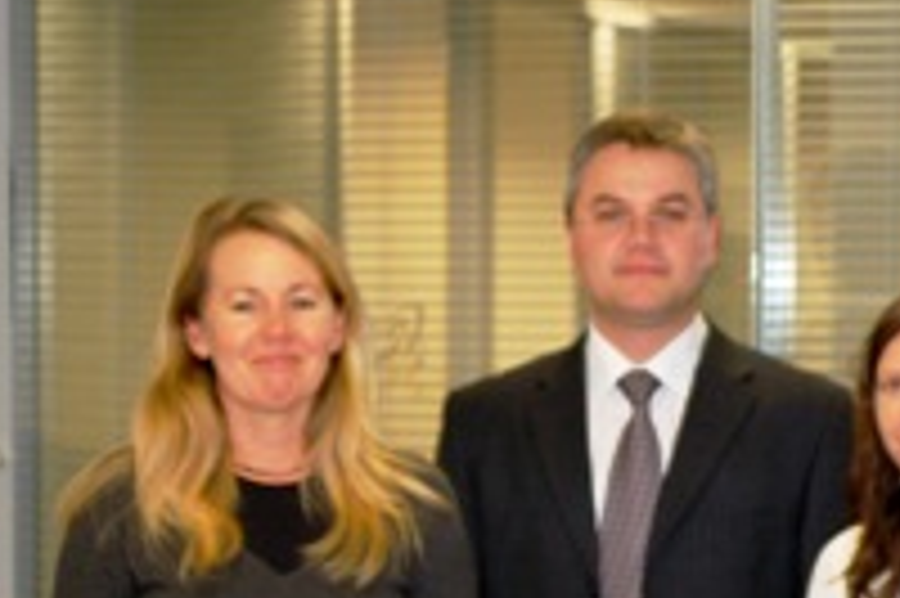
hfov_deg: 12.4
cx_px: 875
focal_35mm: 164
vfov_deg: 8.3
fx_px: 4097
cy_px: 510
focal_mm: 50
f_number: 2.8
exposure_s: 1/60
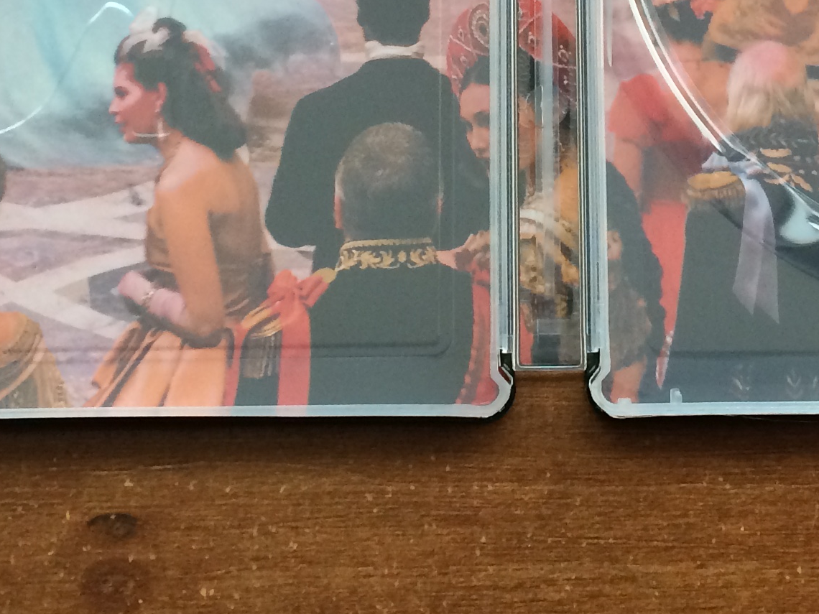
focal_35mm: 83
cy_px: -78
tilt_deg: -76.5
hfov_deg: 23.4
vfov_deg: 17.1
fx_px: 1964
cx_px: 554
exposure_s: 1/30
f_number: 2.2
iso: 100
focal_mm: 4.15
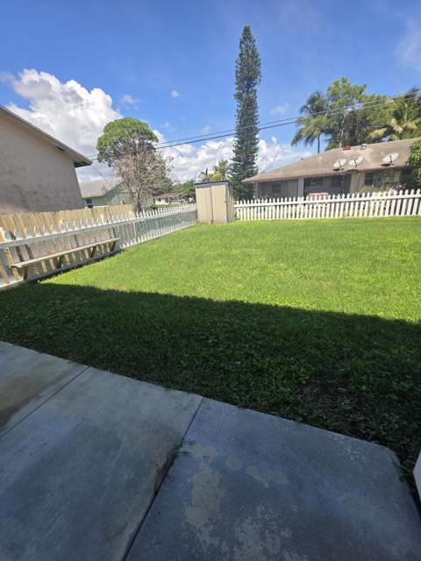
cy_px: 280
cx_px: 210
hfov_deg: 89.9
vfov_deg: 106.2
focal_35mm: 13
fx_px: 211
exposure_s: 1/1493
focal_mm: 2.2
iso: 40
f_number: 1.9
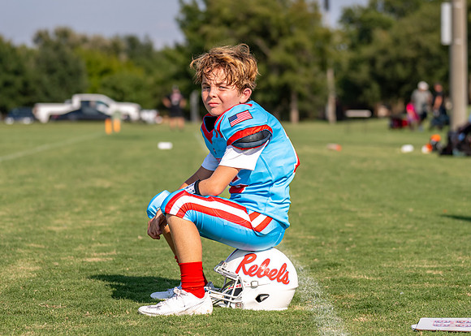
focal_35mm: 140
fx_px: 1871
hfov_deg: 14.3
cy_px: 169
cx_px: 220
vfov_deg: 10.3
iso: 160
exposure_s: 1/2500
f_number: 2.8
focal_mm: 76
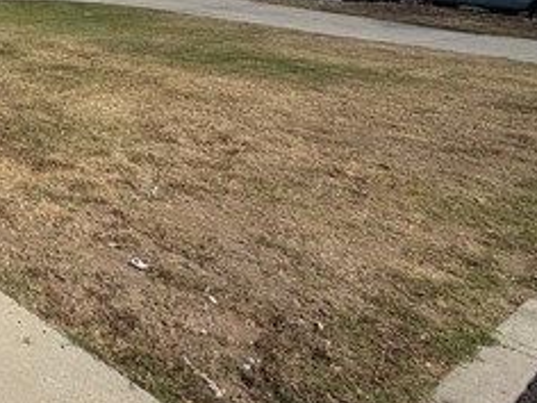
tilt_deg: -8.6
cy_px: 27
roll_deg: +0.8
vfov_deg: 35.1
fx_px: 589
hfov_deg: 35.2
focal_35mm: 38
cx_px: -148
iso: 25
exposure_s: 1/770
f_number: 2.2
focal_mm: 2.22
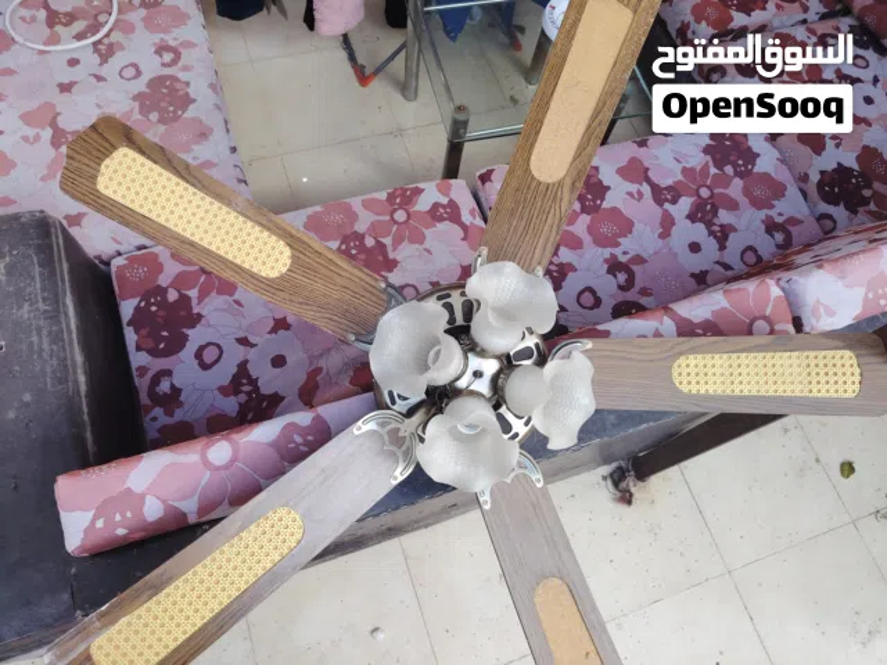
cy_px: 332
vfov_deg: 56.8
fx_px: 615
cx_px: 444
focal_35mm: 24
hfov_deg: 71.6
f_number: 1.75
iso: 184
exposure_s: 1/100
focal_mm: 5.25
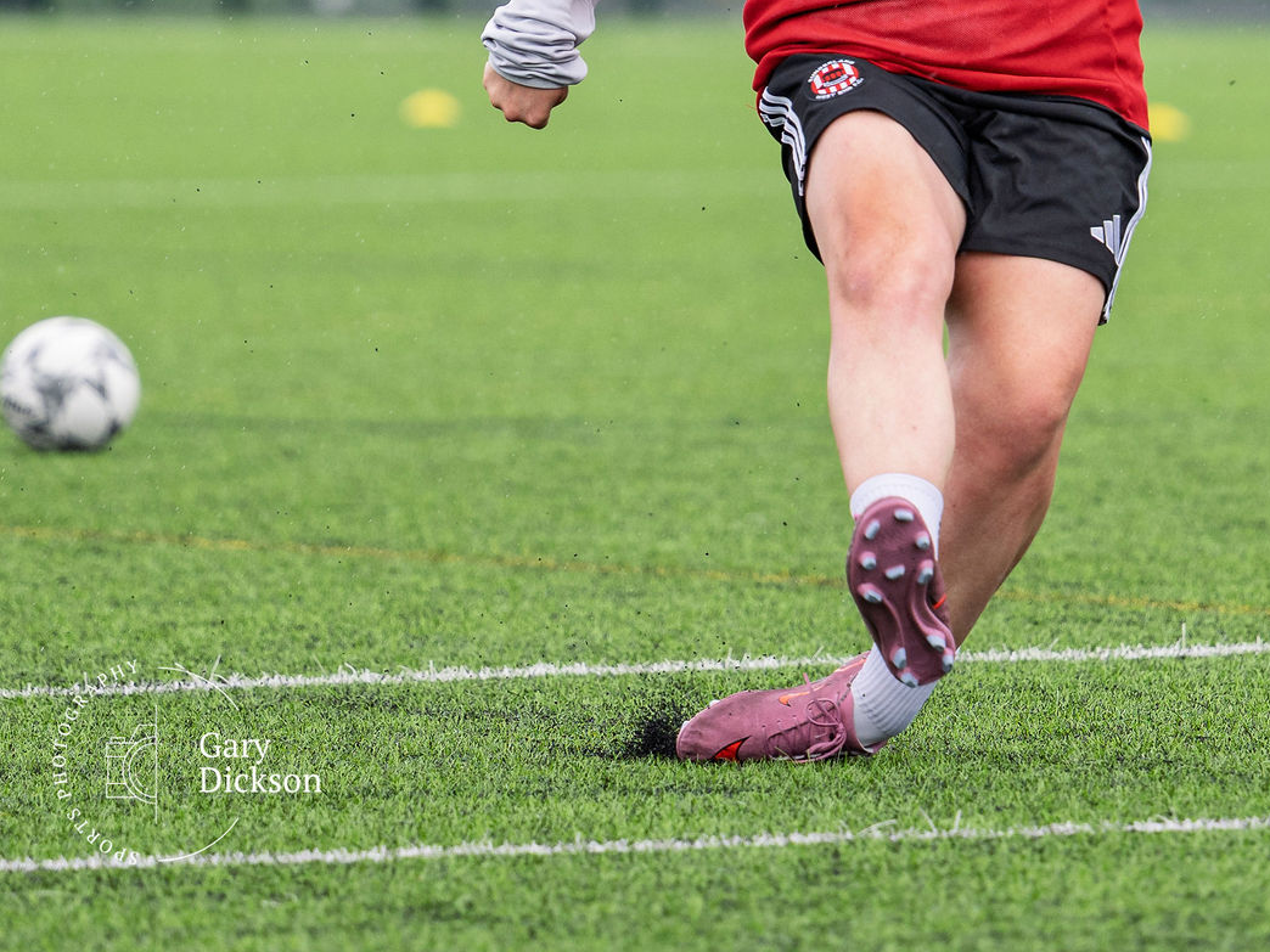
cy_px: -273
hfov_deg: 3.7
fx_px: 19408
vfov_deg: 2.8
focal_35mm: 529
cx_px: 910
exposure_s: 1/1250
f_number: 2.8
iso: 160
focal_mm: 150
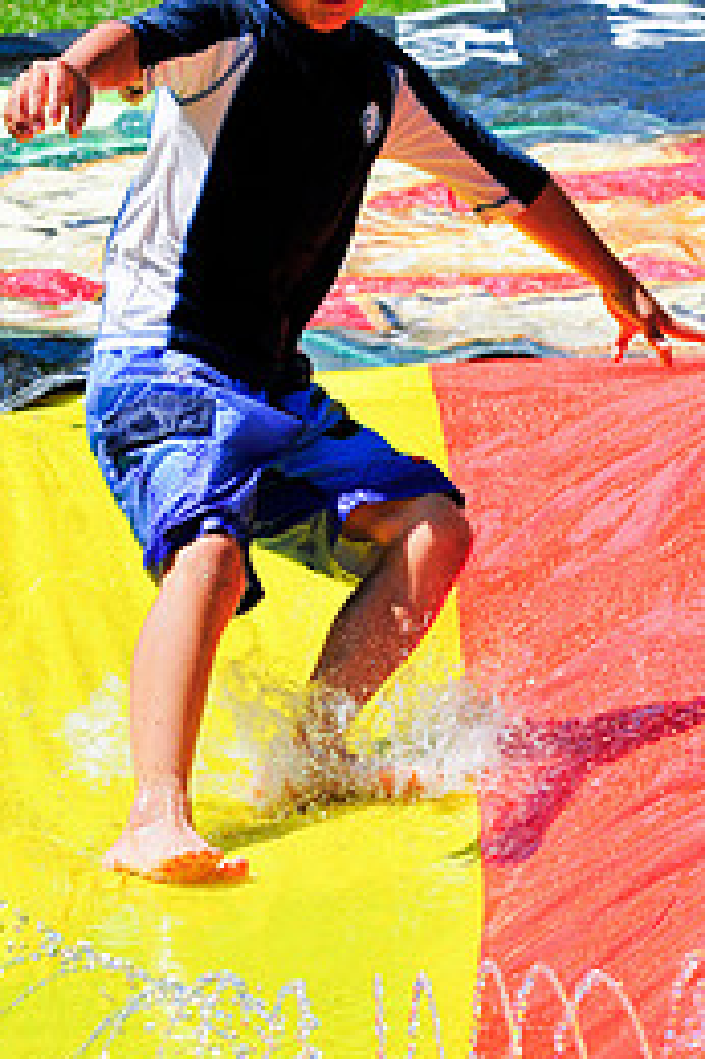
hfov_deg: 7.5
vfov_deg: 11.3
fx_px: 5353
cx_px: 324
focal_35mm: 182
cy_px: 501
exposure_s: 1/800
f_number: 7.1
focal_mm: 70
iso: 200
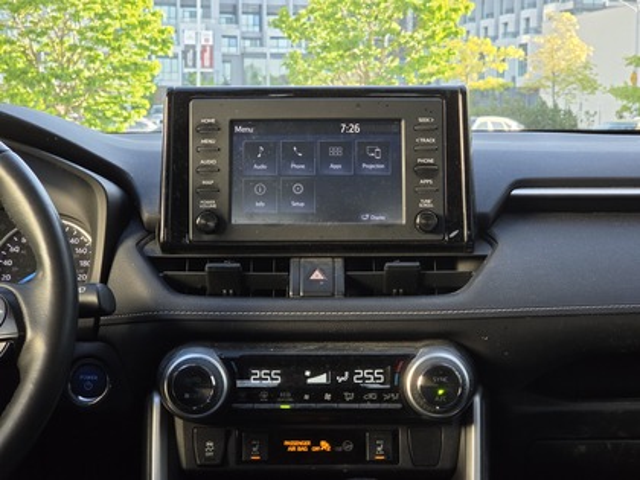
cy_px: 240
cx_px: 320
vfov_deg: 21.3
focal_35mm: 69
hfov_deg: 28.2
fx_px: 1276
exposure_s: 1/120
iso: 64
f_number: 2.4
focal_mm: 7
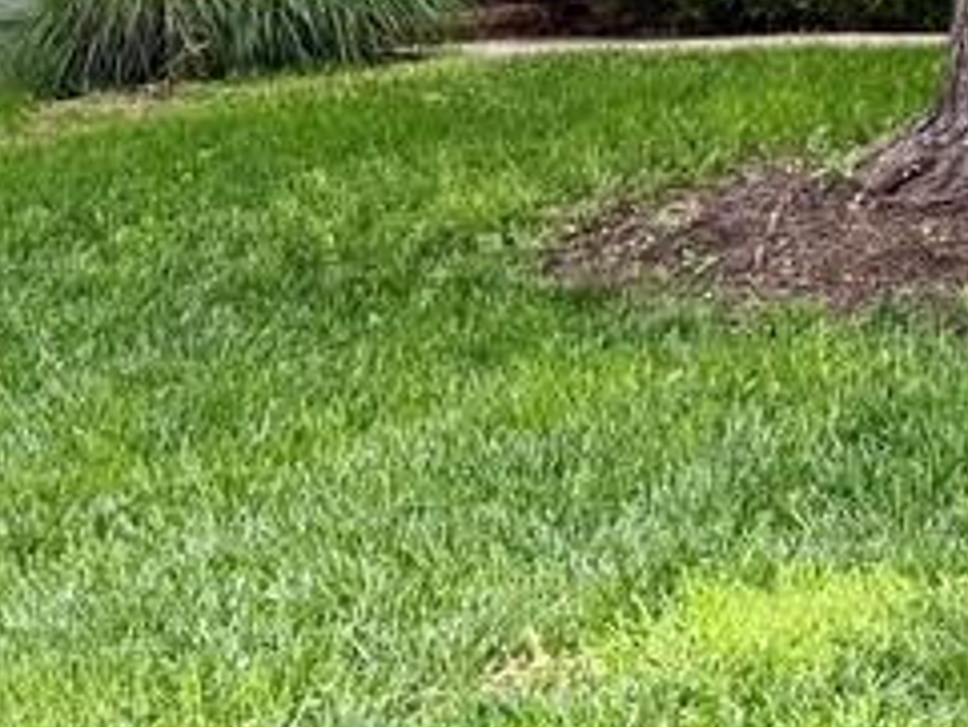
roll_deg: +1.8
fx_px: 2854
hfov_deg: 18.9
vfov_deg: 13.8
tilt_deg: +4.7
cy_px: -309
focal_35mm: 102
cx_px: 892
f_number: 1.78
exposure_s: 1/417
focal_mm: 6.76
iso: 80
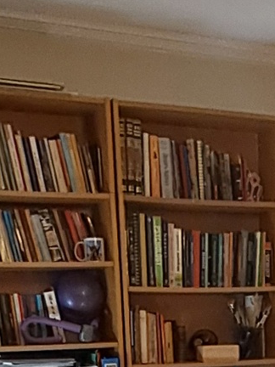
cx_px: 228
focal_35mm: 77
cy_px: 542
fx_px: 816
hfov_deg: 18.9
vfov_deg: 21.5
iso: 100
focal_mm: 1.42
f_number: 2.2
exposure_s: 1/50
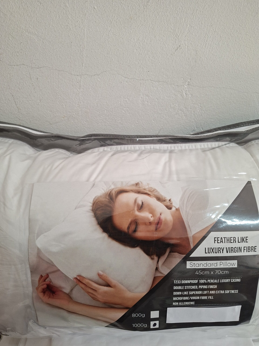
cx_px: 130
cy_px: 173
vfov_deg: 73.9
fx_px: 229
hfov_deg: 58.9
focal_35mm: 23
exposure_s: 1/50
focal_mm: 5.54
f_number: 1.8
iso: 200
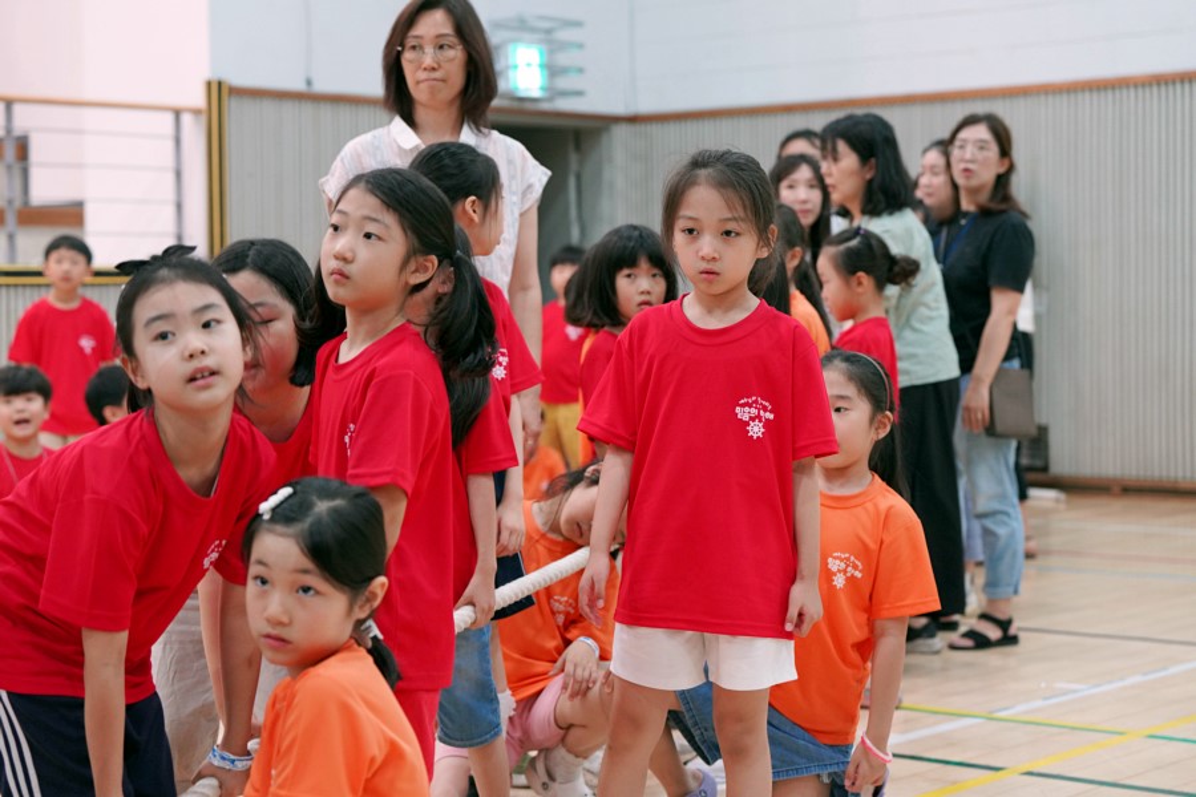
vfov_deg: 19.5
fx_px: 2325
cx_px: 598
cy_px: 398
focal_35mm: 70
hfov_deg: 28.8
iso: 2500
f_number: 4
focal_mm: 70
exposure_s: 1/160
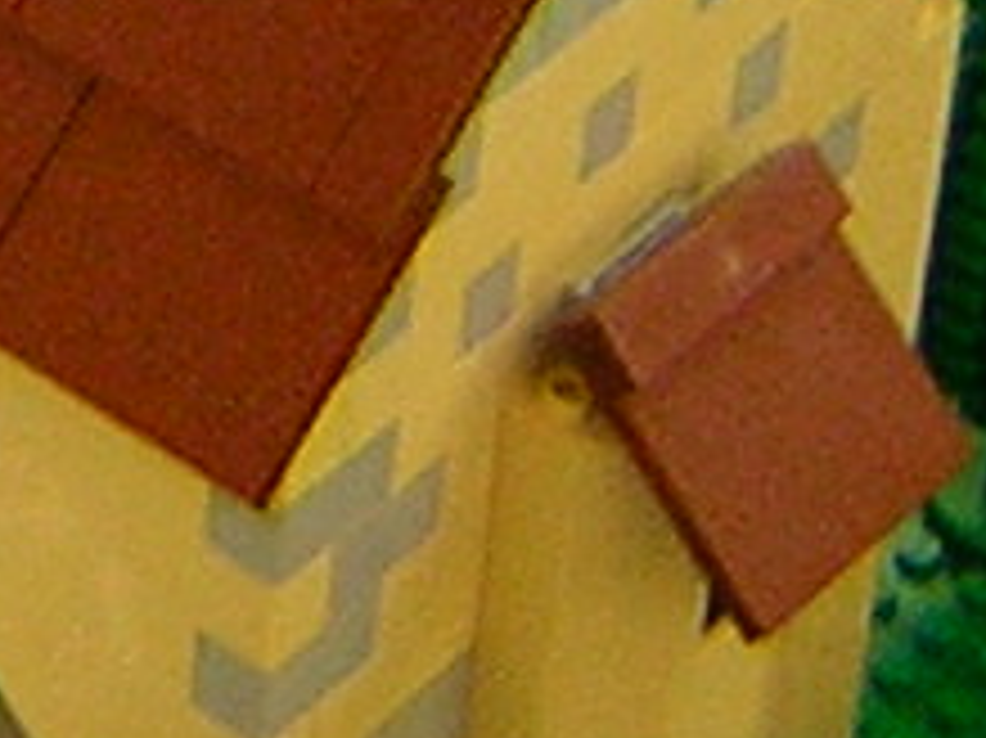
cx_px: -770
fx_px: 7487
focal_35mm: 263
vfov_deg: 5.3
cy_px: -1580
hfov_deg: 7.3
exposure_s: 1/5.5
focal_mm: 4.7
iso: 90
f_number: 2.6
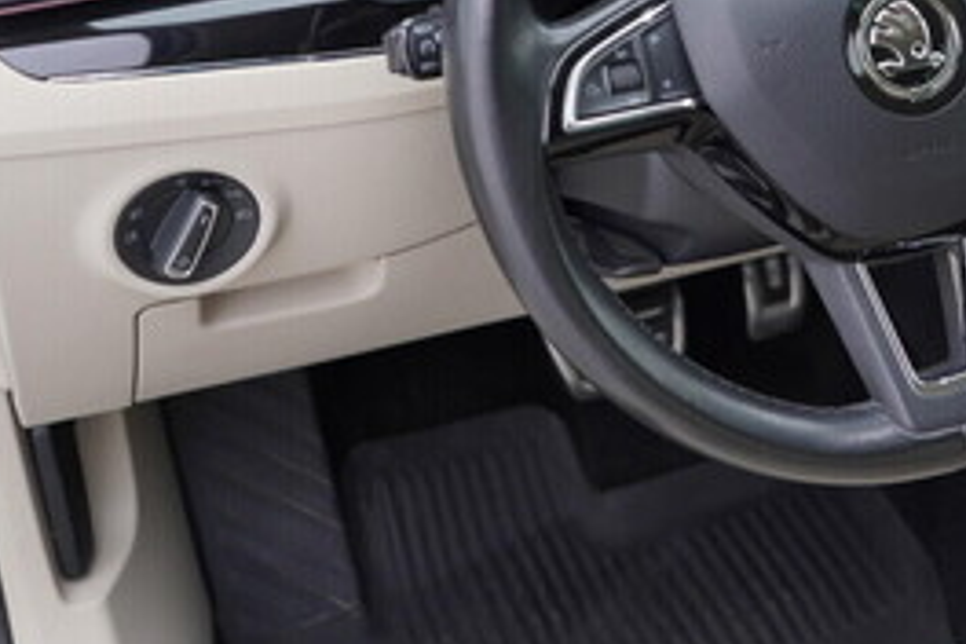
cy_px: 13
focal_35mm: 75
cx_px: 757
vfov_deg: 17.8
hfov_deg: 26.5
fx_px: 2012
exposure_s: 1/40
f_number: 2.8
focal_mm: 24
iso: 125
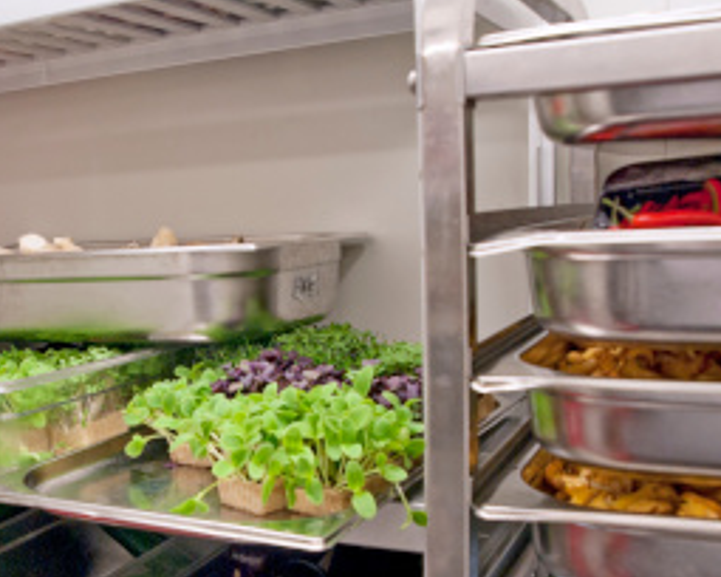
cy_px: 383
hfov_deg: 39.1
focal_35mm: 46
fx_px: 982
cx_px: 170
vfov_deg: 32.5
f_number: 3.1
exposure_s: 1/20
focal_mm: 12
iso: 100
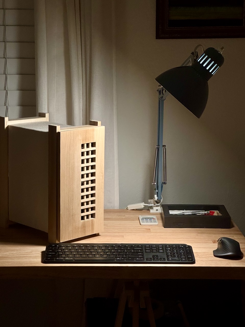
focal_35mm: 77
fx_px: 727
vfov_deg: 25.3
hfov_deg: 19.1
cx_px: 122
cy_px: 164
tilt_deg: -10.8
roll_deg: +1.4
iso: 125
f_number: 2.8
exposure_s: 1/120
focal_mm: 9
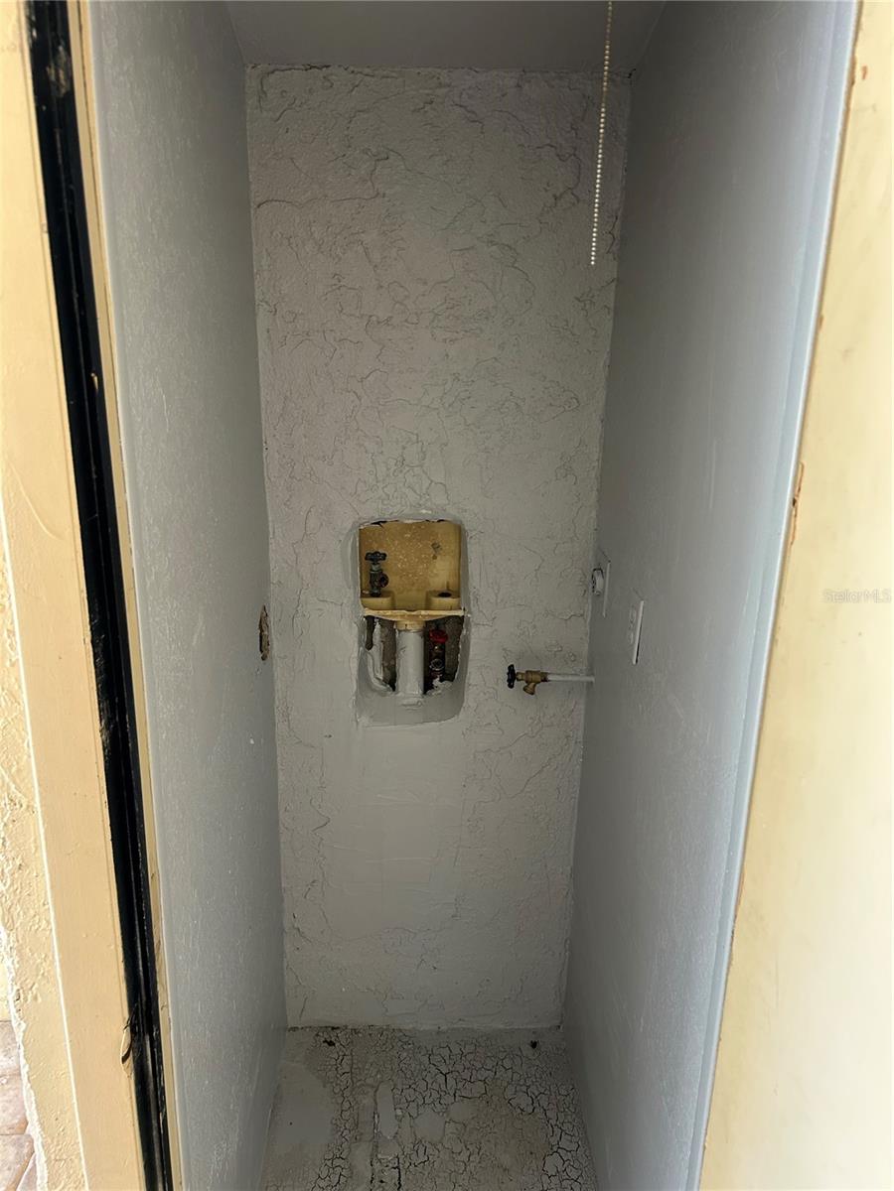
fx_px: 895
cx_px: 447
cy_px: 596
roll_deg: -0.8
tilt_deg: -19.2
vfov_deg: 67.3
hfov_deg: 53.1
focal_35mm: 26
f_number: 1.5
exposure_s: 1/121
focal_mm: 5.7
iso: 125
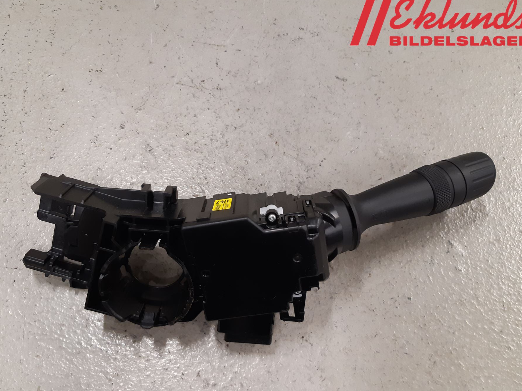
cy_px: 221
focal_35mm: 30
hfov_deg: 59.8
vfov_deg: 46.7
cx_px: 229
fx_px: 452
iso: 160
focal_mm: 3.93
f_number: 1.7
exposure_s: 1/50
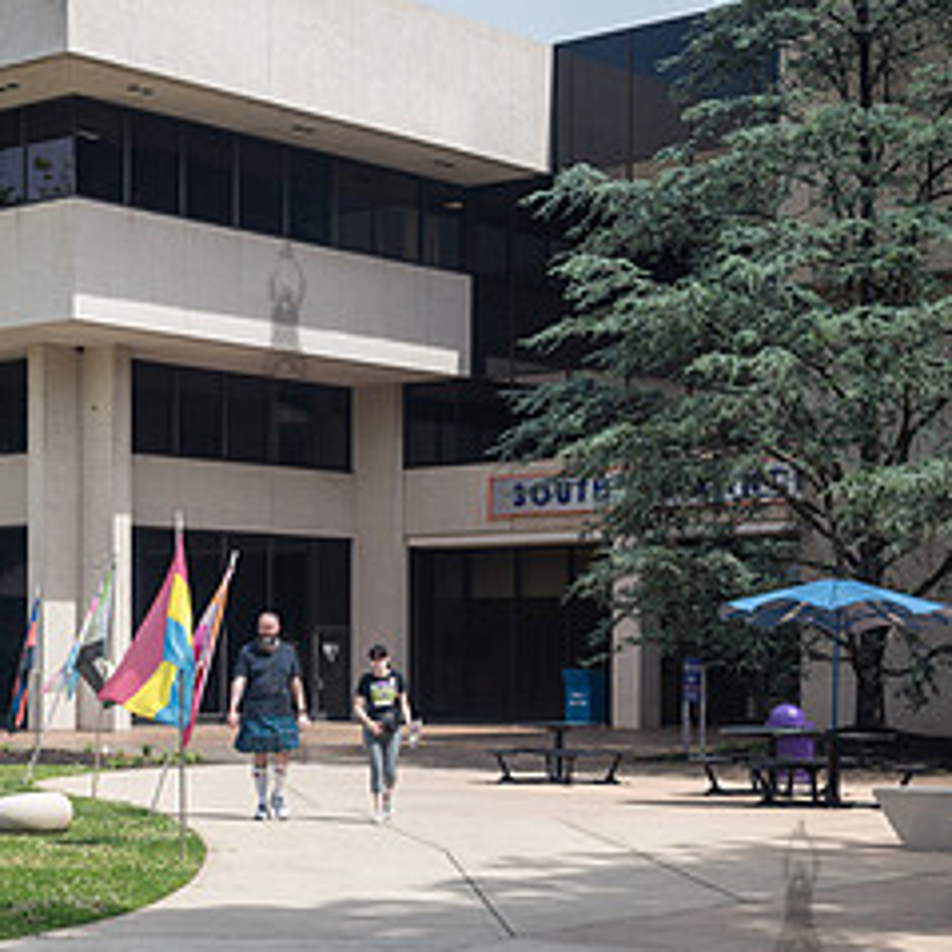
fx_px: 2365
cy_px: 694
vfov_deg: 22.6
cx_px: 249
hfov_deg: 22.6
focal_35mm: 76
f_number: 4
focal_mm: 35
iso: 200
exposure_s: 1/1600
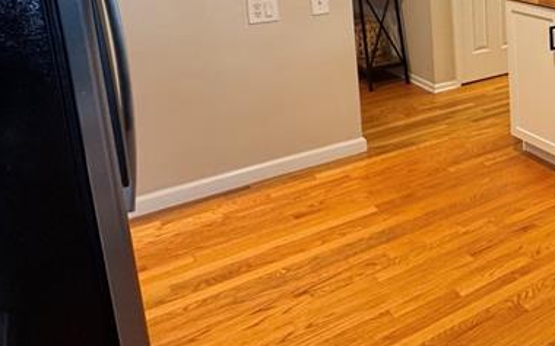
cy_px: 0
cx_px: 647
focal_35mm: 40
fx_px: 605
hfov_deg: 38.3
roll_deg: -0.3
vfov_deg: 29.8
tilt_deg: -10.3
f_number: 2.2
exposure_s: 1/60
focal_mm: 2.22
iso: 320
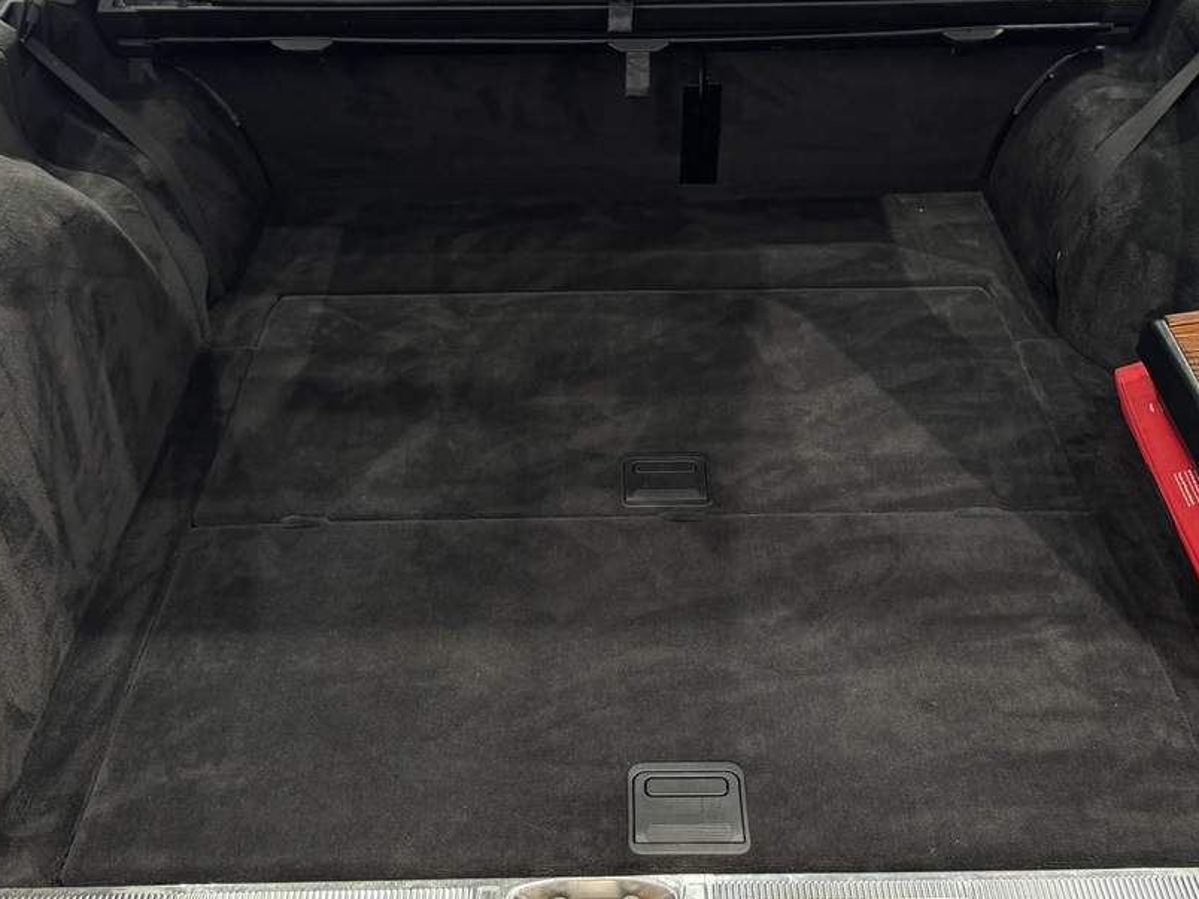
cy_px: 325
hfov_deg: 43.8
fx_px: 1489
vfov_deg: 33.4
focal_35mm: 43
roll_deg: +0.1
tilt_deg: -31.2
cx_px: 628
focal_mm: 6.76
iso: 160
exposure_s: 1/50
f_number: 1.78
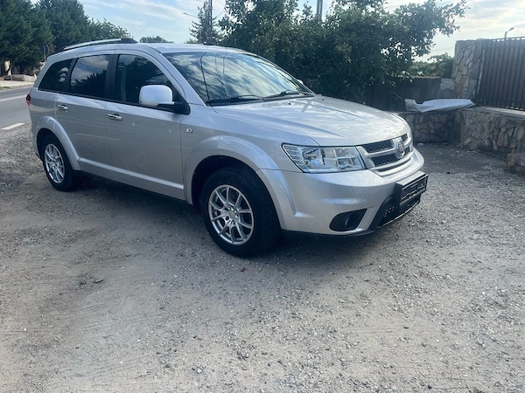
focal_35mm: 26
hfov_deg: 67.3
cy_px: 196
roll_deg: +0.1
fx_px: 394
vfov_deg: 53.1
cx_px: 262
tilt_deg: -19.4
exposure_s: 1/1266
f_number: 1.6
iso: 50
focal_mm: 5.1
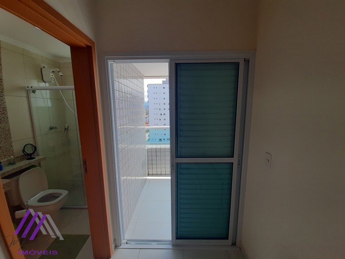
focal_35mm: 13
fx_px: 130
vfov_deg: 89.9
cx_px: 172
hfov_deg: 106.2
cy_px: 130
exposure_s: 1/197
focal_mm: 1.42
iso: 40
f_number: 2.2
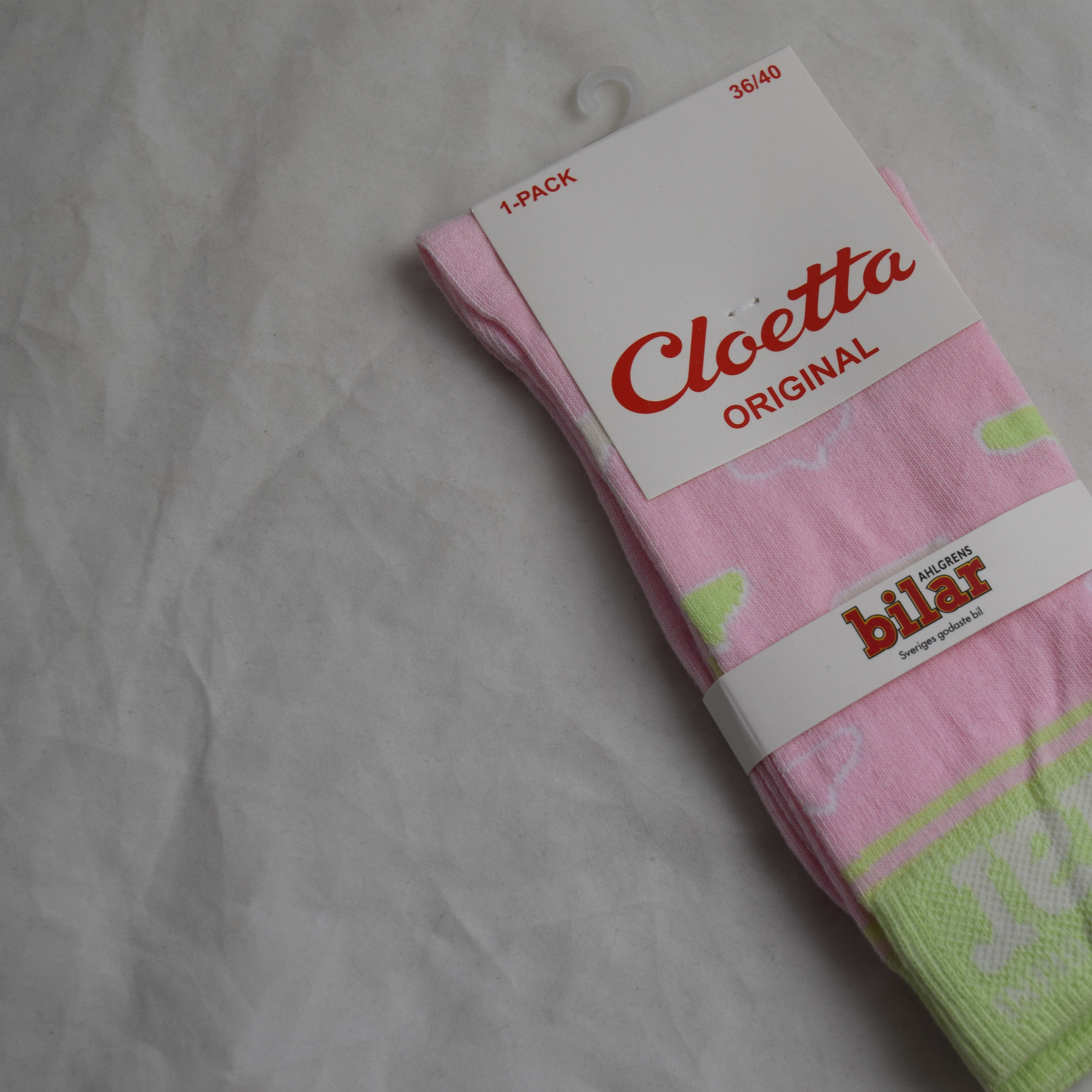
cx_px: 806
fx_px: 2070
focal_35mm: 58
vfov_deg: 29.6
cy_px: 550
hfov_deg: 29.1
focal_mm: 30
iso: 400
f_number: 6.3
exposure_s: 1/160
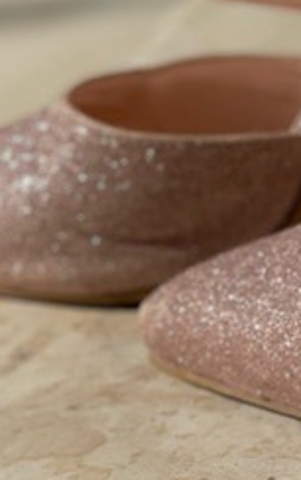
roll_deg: +5.9
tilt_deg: -21.2
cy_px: 258
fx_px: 3640
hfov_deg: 4.7
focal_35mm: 278
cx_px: 433
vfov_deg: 7.5
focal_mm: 7.5
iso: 32
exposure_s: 1/4065
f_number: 2.2
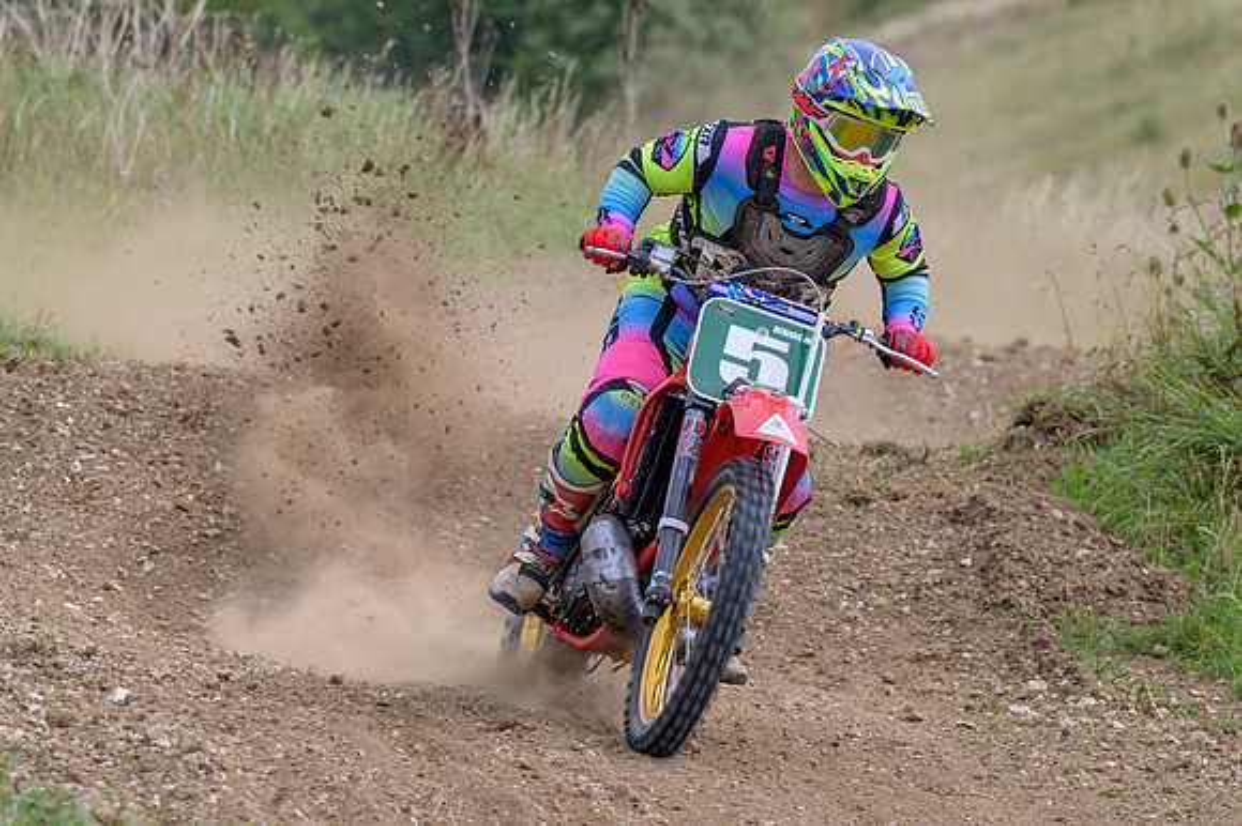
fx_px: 9458
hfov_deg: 7.5
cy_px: 498
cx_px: 624
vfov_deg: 5.0
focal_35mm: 274
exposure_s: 1/400
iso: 64
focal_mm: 145
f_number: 4.5
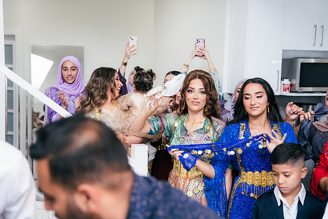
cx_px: 163
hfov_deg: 39.6
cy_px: 112
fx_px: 456
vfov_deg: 27.0
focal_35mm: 50
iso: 800
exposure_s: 1/160
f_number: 2.8
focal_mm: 48
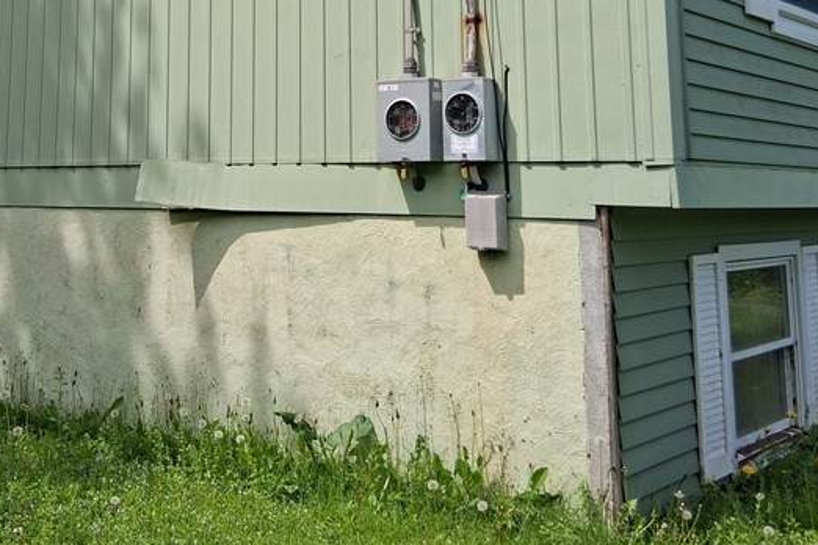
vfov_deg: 24.4
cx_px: 221
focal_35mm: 53
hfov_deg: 36.8
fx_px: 1204
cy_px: -2
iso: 25
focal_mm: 3.98
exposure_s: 1/591
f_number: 1.8
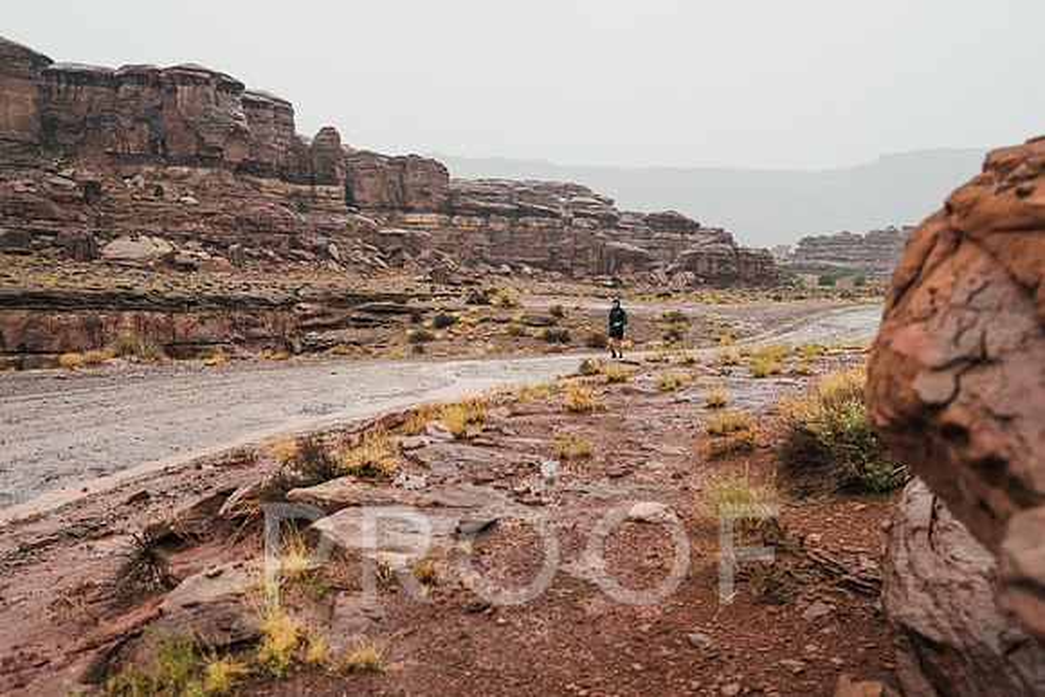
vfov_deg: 44.1
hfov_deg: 62.6
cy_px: 349
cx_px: 516
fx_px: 860
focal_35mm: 30
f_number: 2.8
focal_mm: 29
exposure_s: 1/400
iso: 2000
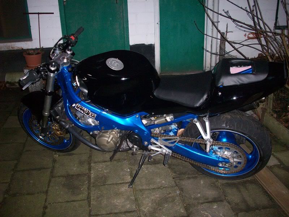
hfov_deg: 50.1
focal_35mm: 37
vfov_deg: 38.7
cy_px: 108
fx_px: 309
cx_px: 144
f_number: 2.8
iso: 200
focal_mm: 6.2
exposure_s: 1/64
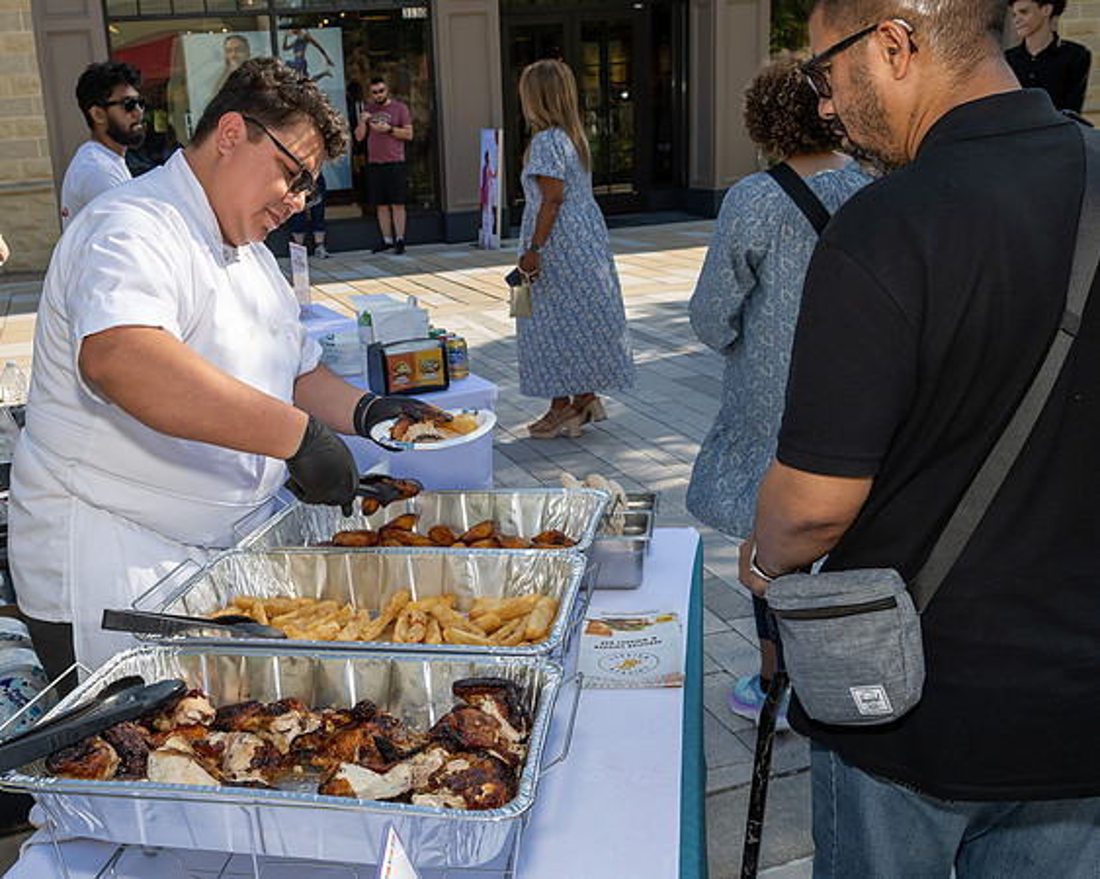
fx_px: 1251
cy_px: 454
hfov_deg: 47.1
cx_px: 417
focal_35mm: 38
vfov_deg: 38.7
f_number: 7.1
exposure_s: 1/250
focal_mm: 22
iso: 125
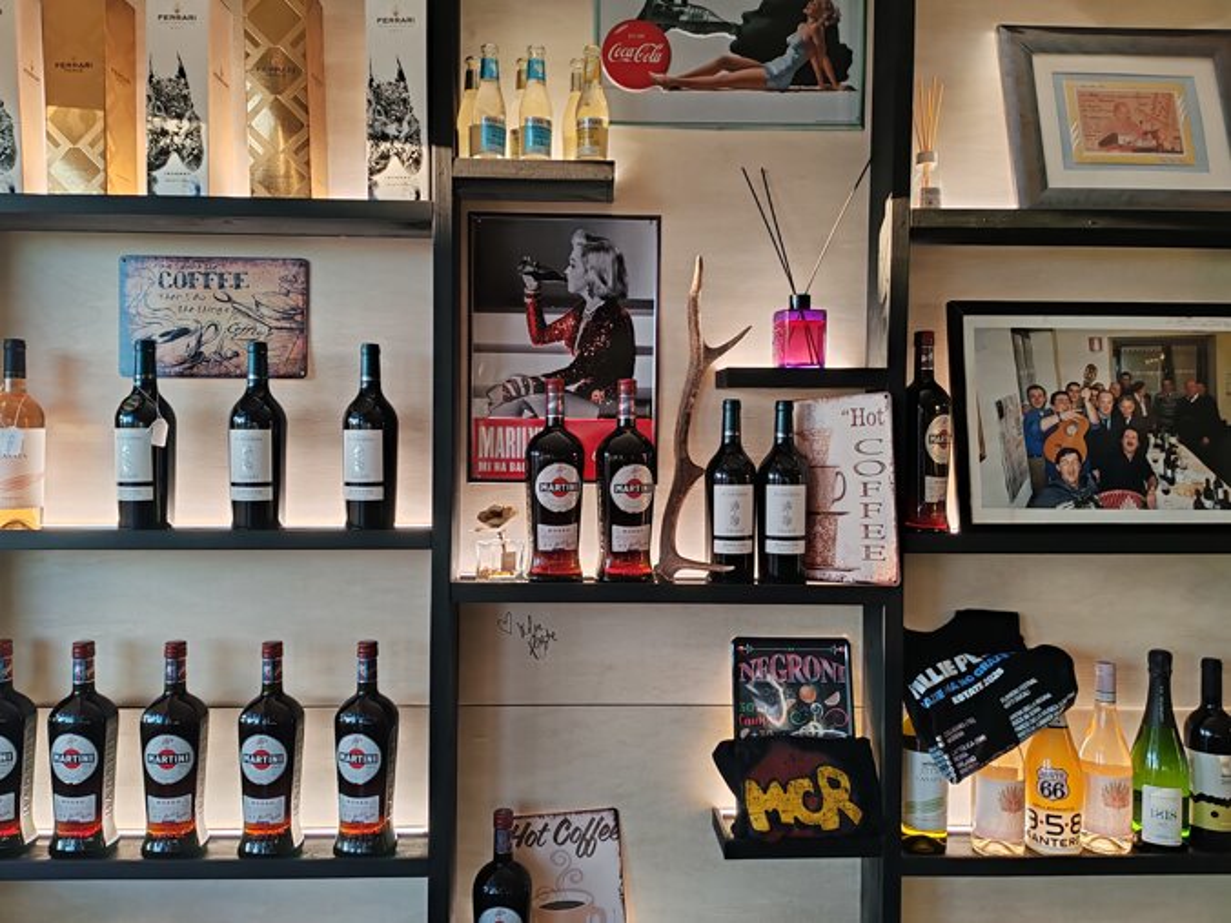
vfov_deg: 51.4
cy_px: 462
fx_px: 960
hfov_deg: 65.3
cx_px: 616
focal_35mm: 27
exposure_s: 1/100
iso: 125
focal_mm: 6.12
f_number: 1.9
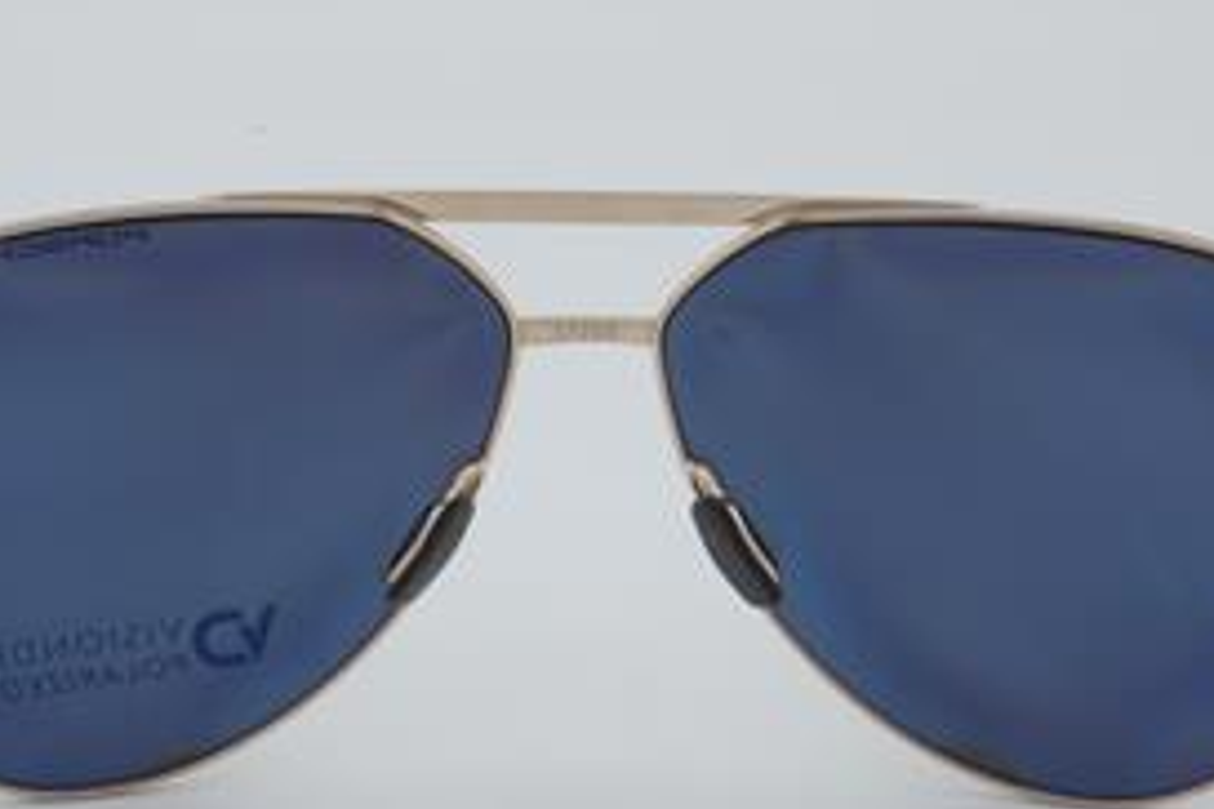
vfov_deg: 13.9
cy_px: 462
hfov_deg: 20.7
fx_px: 3329
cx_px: 587
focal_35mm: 99
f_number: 32
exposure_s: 1/3
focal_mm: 45
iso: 100
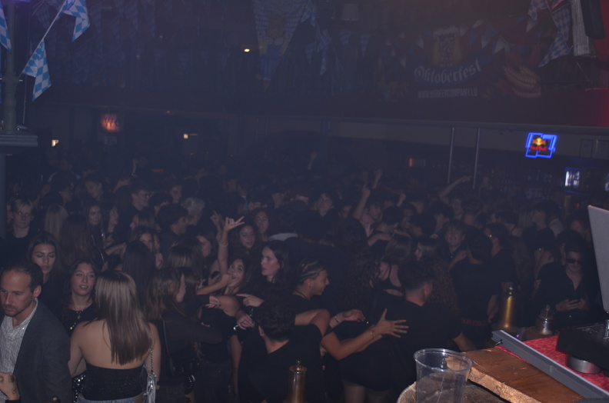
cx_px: 304
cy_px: 202
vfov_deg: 36.7
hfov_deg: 53.2
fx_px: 608
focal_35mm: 36
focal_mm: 24
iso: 100
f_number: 4
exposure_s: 1/60
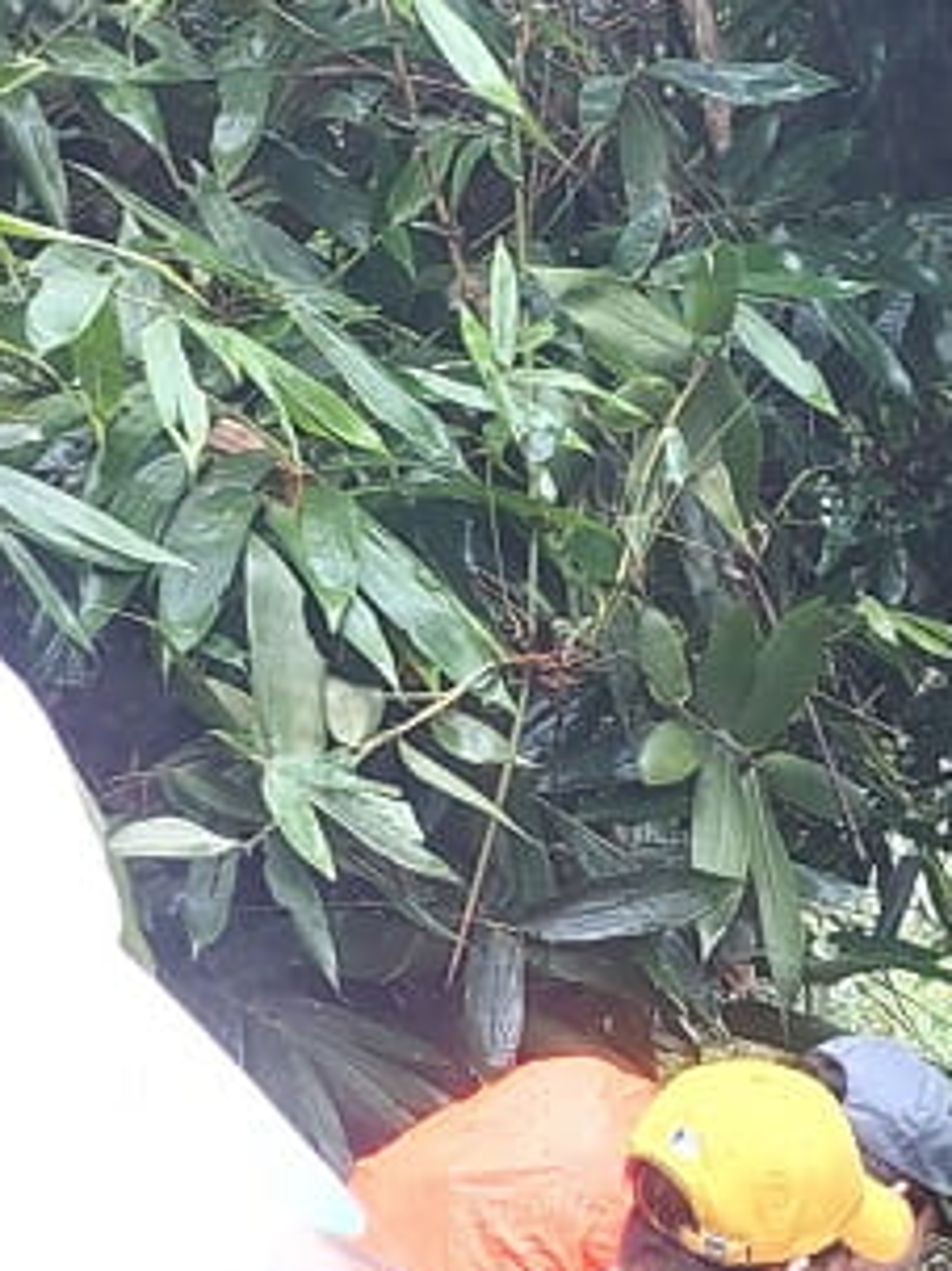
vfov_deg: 14.9
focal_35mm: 110
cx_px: 1204
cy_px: 2485
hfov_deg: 13.0
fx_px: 4036
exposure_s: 1/50
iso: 80
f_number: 1.8
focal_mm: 5.23
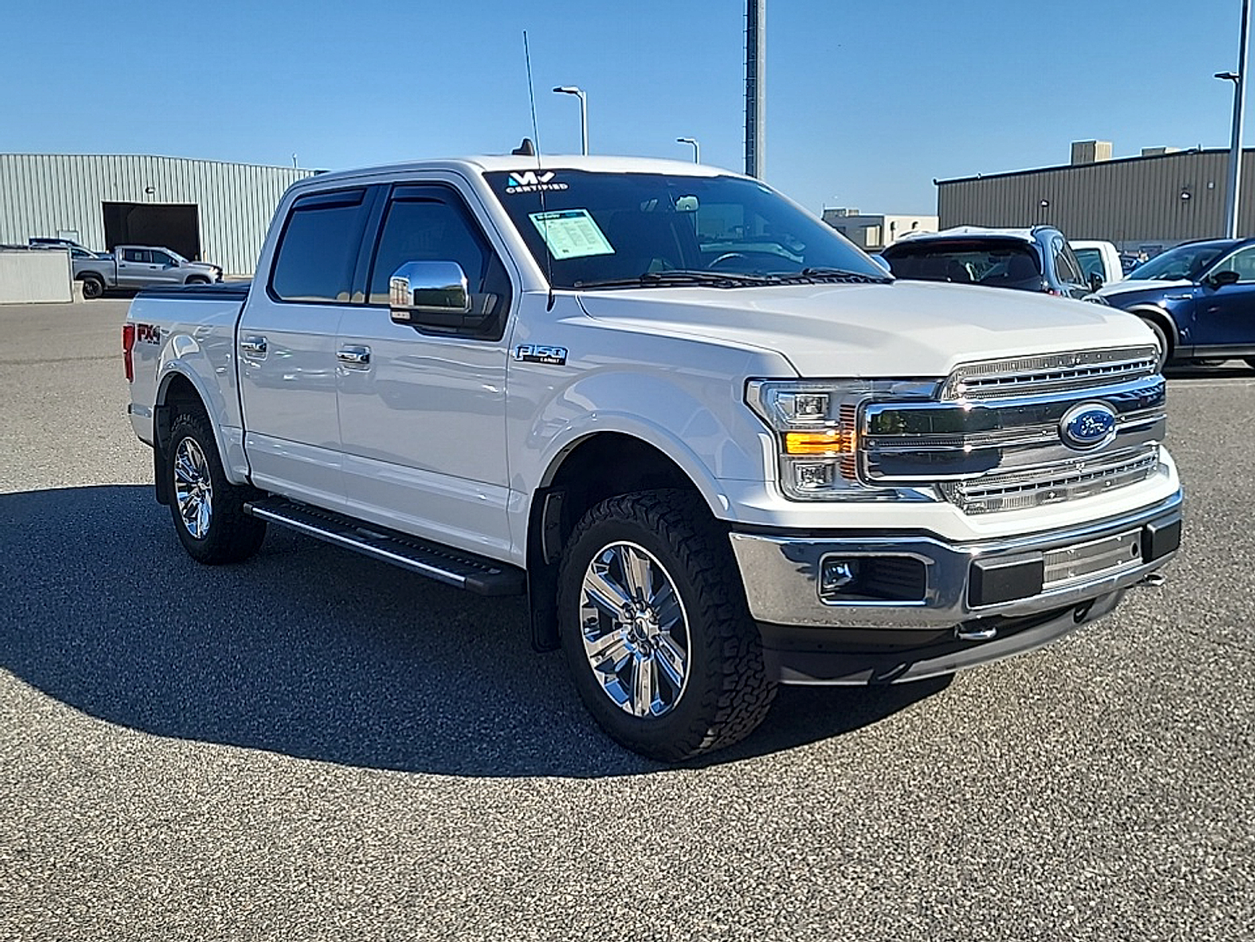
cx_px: 628
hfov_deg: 67.3
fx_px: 943
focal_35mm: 26
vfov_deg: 53.1
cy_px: 471
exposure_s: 1/1736
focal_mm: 5.4
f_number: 1.8
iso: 50
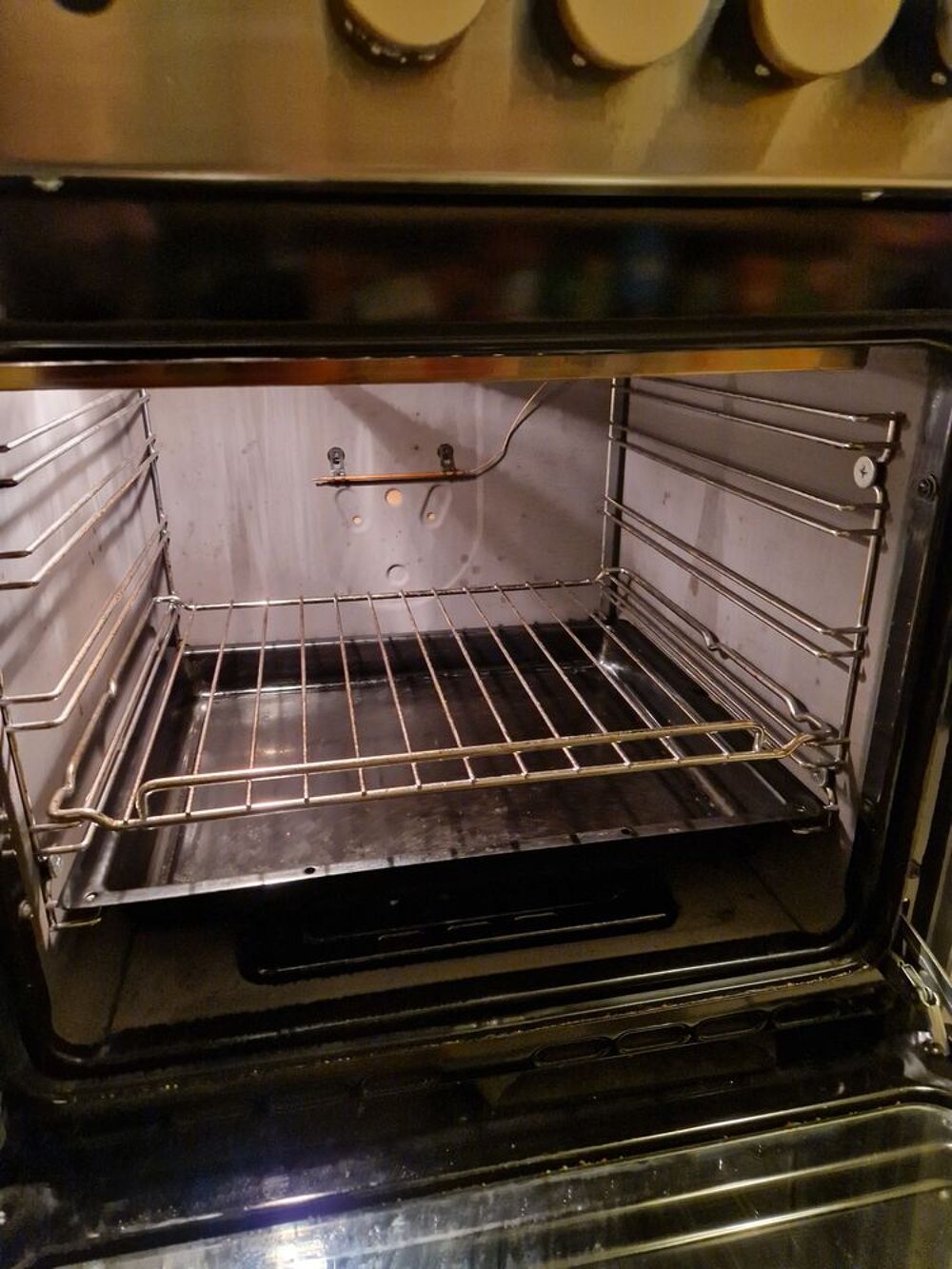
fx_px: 843
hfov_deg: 58.9
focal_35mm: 23
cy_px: 634
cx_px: 476
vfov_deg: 73.9
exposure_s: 1/33
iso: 640
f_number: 1.8
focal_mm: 5.4
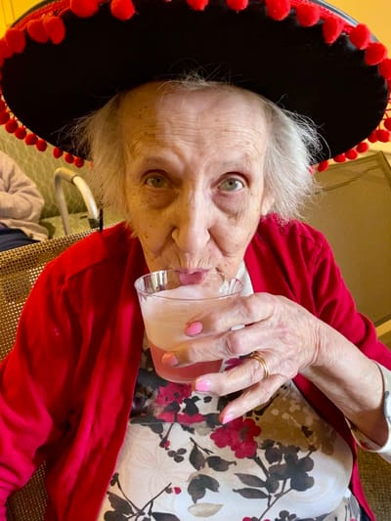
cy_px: 260
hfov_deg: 53.1
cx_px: 196
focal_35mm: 26
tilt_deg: -24.5
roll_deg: +2.4
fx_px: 391
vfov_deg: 67.3
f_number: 1.8
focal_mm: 4.25
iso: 320
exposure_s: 1/60
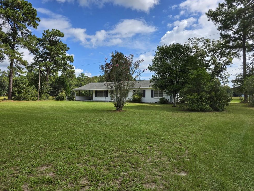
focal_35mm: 24
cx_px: 126
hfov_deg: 71.6
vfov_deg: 56.8
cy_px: 93
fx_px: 176
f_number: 1.7
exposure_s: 1/5447
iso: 80
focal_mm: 6.3
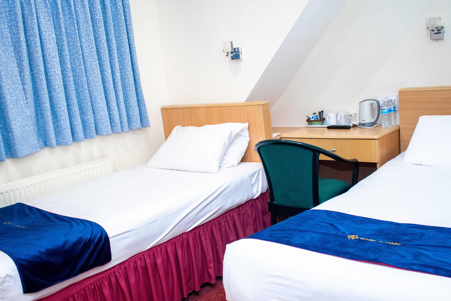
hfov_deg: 54.4
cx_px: 220
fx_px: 438
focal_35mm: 35
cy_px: 176
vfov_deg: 37.7
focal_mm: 18
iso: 2000
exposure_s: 1/30
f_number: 3.5
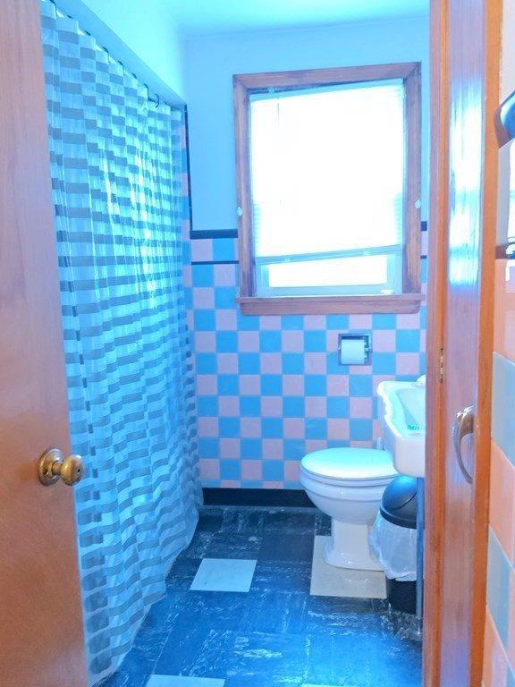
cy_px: 344
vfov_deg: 61.7
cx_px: 258
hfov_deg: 48.2
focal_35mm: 29
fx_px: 575
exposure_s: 1/15
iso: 640
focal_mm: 3
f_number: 1.8
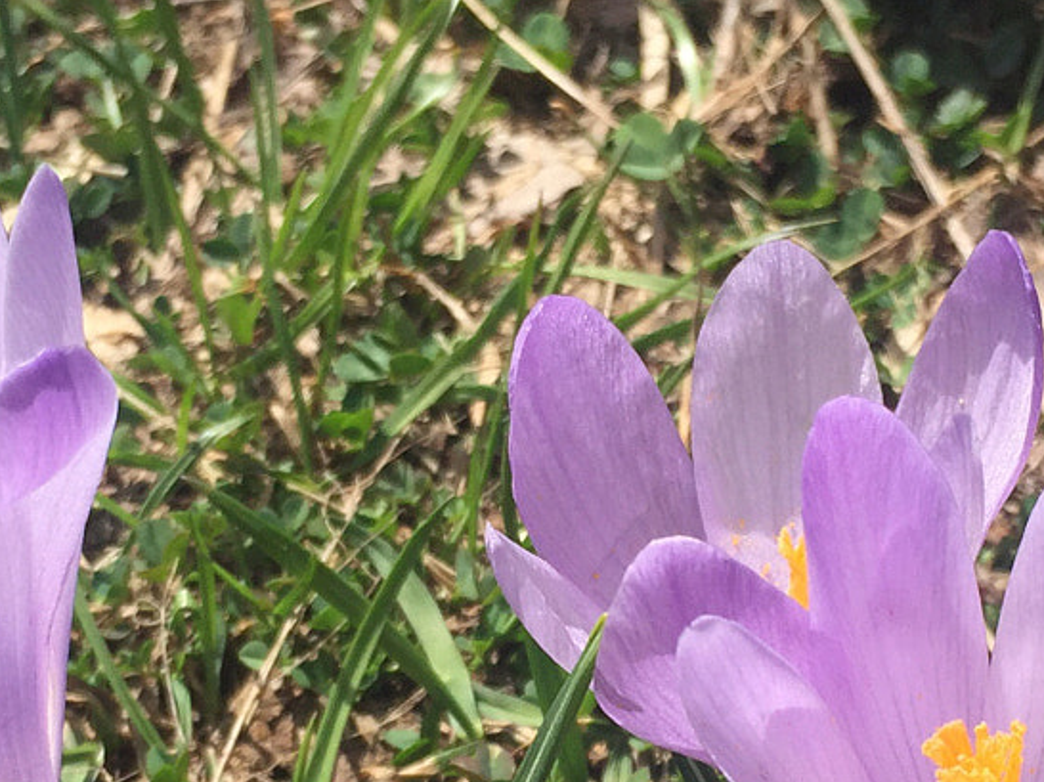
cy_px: 728
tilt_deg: -49.7
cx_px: 589
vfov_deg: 17.1
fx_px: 2562
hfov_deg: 23.0
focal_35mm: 85
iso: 32
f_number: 2.2
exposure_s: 1/1883
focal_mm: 4.15
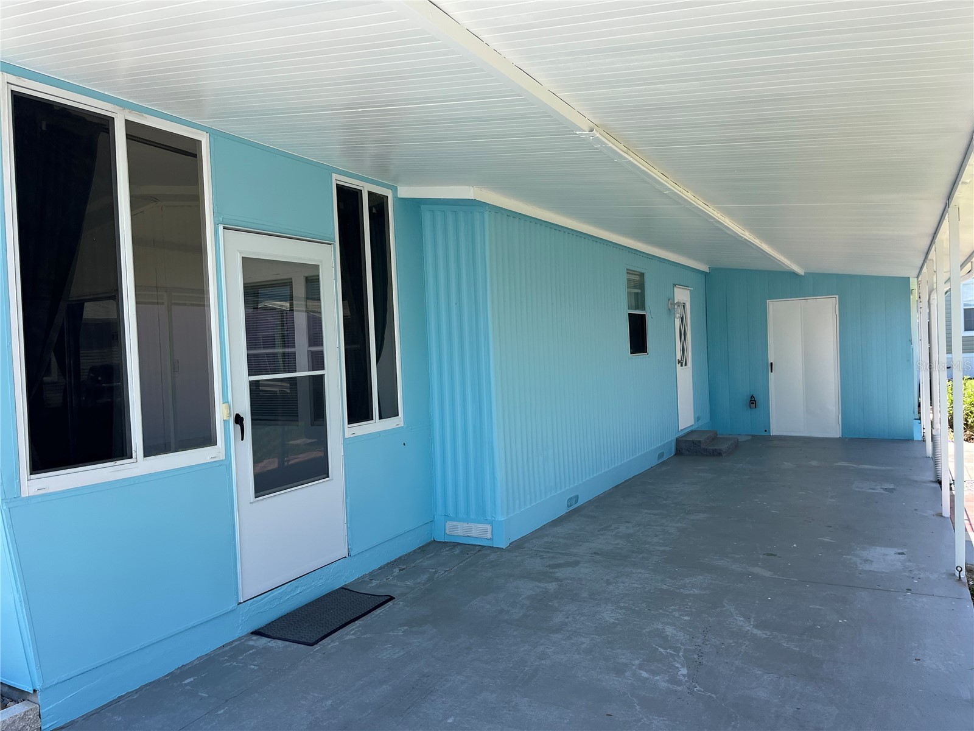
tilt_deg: -1.2
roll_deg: +2.5
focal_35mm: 26
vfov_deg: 53.1
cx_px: 487
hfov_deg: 67.3
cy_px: 366
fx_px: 732
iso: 50
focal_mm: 5.1
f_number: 1.6
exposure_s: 1/913
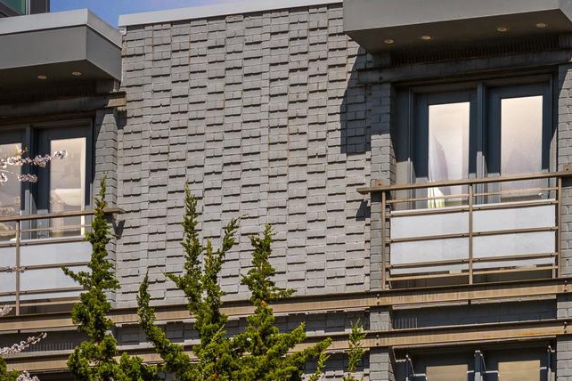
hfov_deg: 13.3
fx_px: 2414
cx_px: 559
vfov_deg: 9.0
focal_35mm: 152
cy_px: 402
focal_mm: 47.6
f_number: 2.8
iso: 250
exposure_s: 1/8000
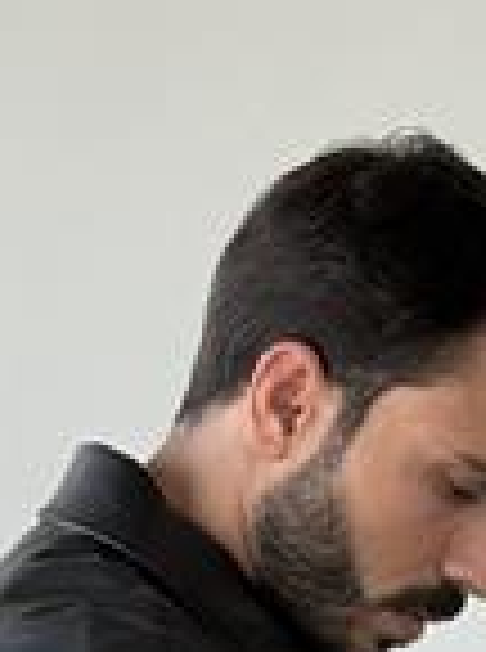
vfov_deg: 10.9
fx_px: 3328
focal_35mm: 177
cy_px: 906
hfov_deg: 8.3
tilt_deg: +2.0
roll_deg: +0.2
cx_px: 94
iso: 64
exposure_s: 1/281
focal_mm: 6.76
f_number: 1.78
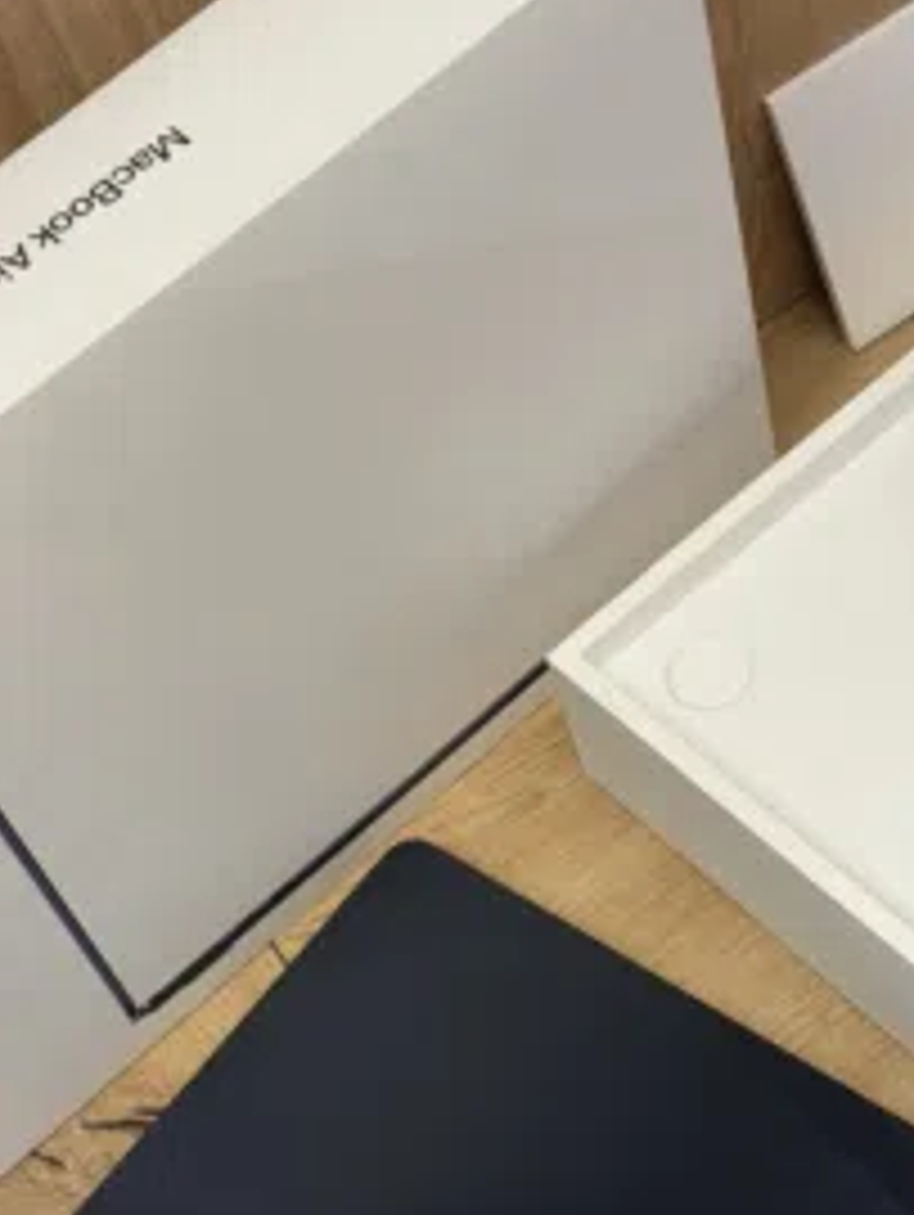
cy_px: 792
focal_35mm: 71
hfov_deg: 20.8
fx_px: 2496
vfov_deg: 27.2
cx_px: 441
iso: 64
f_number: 1.78
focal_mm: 6.76
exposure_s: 1/50
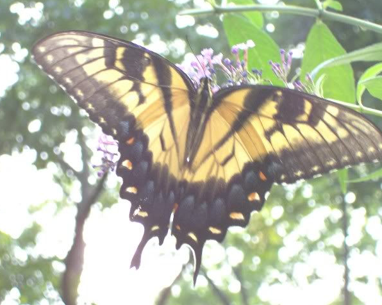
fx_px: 1209
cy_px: 152
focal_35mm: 107
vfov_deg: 14.4
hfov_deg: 18.0
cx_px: 201
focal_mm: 16.8
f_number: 4.6
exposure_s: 1/90
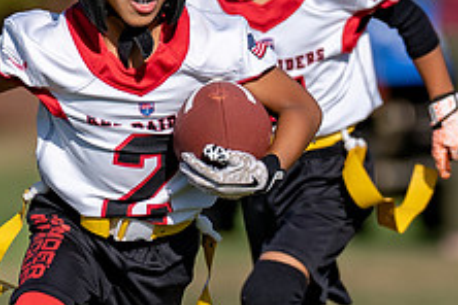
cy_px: 229
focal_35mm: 962
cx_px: 229
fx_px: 12238
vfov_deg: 1.4
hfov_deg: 2.1
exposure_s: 1/3200
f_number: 2.8
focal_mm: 200
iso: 100
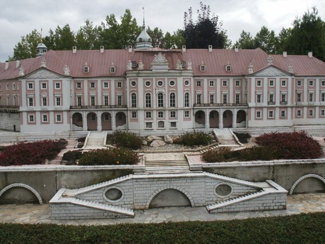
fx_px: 329
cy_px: 122
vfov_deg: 40.7
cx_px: 162
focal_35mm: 35
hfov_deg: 52.6
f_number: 6.7
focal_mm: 7.19
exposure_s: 1/125
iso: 64
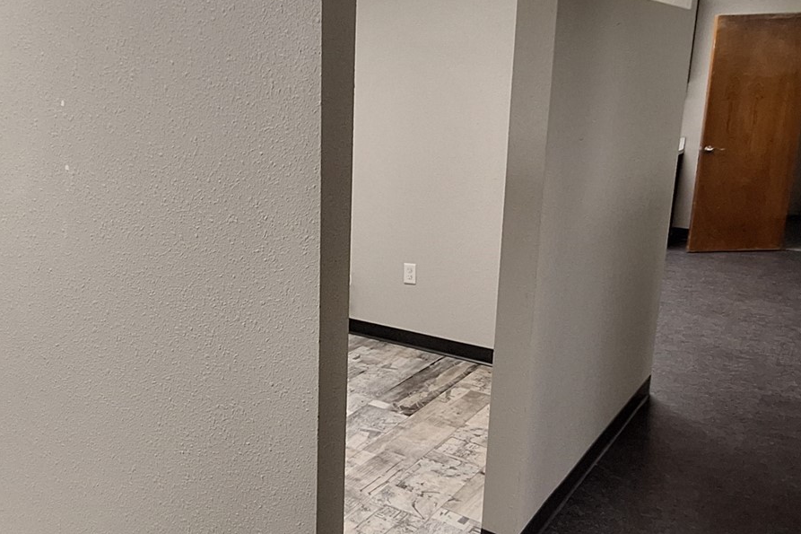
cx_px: 183
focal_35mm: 31
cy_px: 277
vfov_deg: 42.3
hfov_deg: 56.7
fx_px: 690
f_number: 2.2
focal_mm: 1.74
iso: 80
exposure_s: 1/40
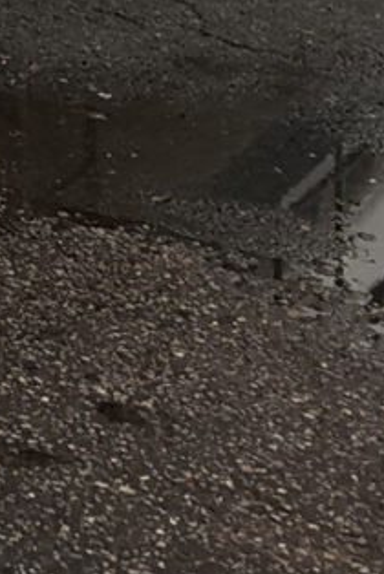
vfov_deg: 11.9
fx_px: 2299
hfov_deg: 8.8
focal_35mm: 144
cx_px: -459
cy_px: -733
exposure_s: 1/686
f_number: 2.2
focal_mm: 2.23
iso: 50
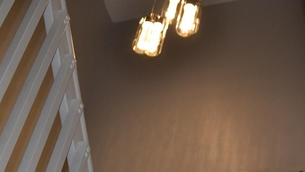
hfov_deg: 25.0
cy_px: 158
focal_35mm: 85
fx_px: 687
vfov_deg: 14.1
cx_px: 167
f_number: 4.2
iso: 250
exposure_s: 1/125
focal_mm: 26
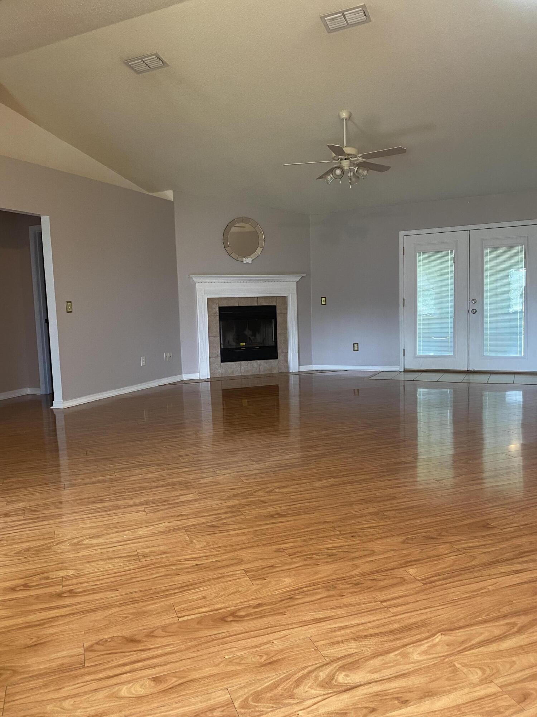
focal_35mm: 26
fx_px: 538
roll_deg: +2.8
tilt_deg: -4.9
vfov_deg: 67.3
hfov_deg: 53.1
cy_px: 358
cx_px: 268
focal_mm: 4.25
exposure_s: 1/60
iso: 250
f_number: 1.8
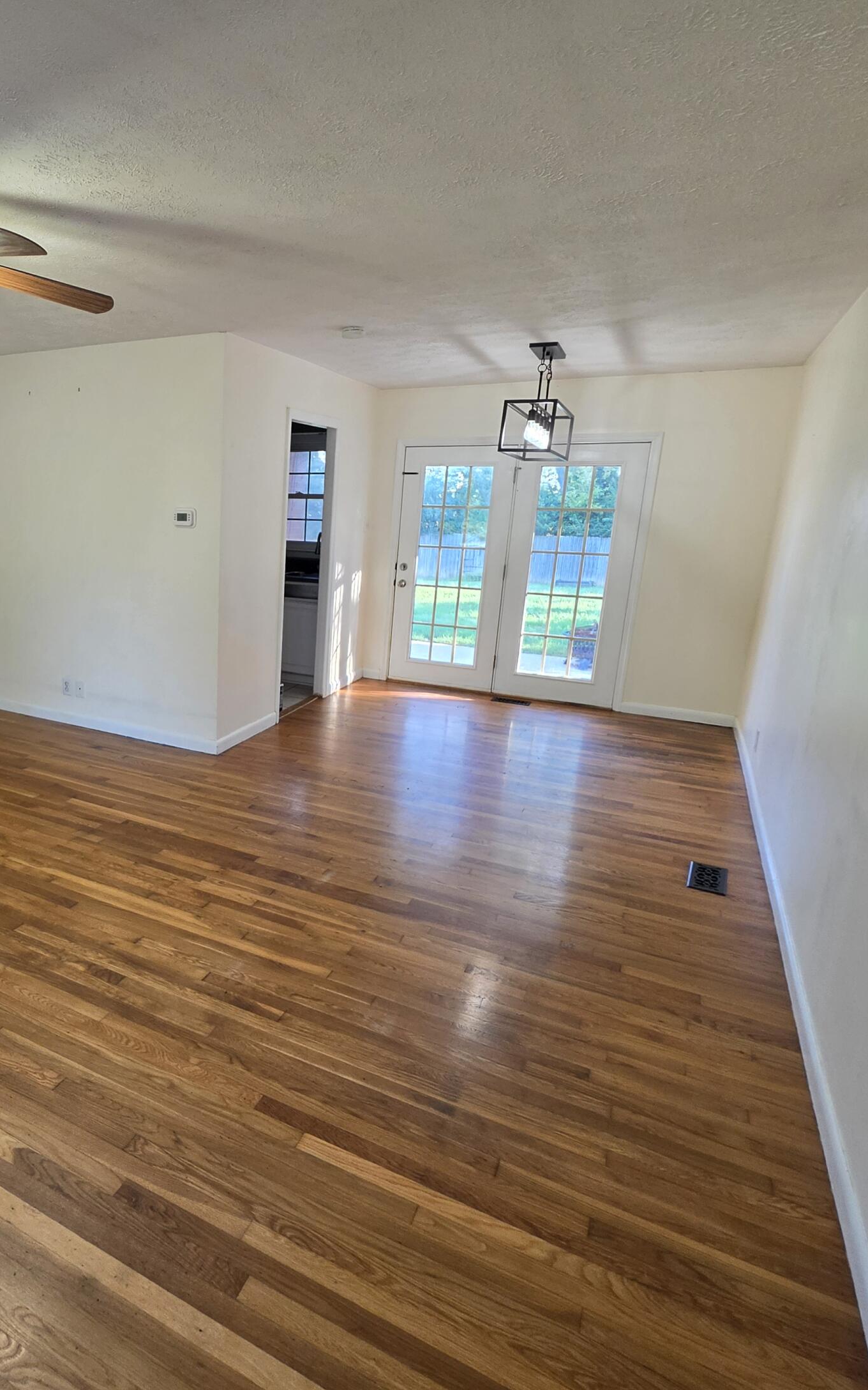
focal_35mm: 19
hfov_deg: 58.8
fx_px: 719
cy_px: 698
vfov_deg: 88.0
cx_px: 211
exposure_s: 1/120
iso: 200
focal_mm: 2.2
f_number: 1.9
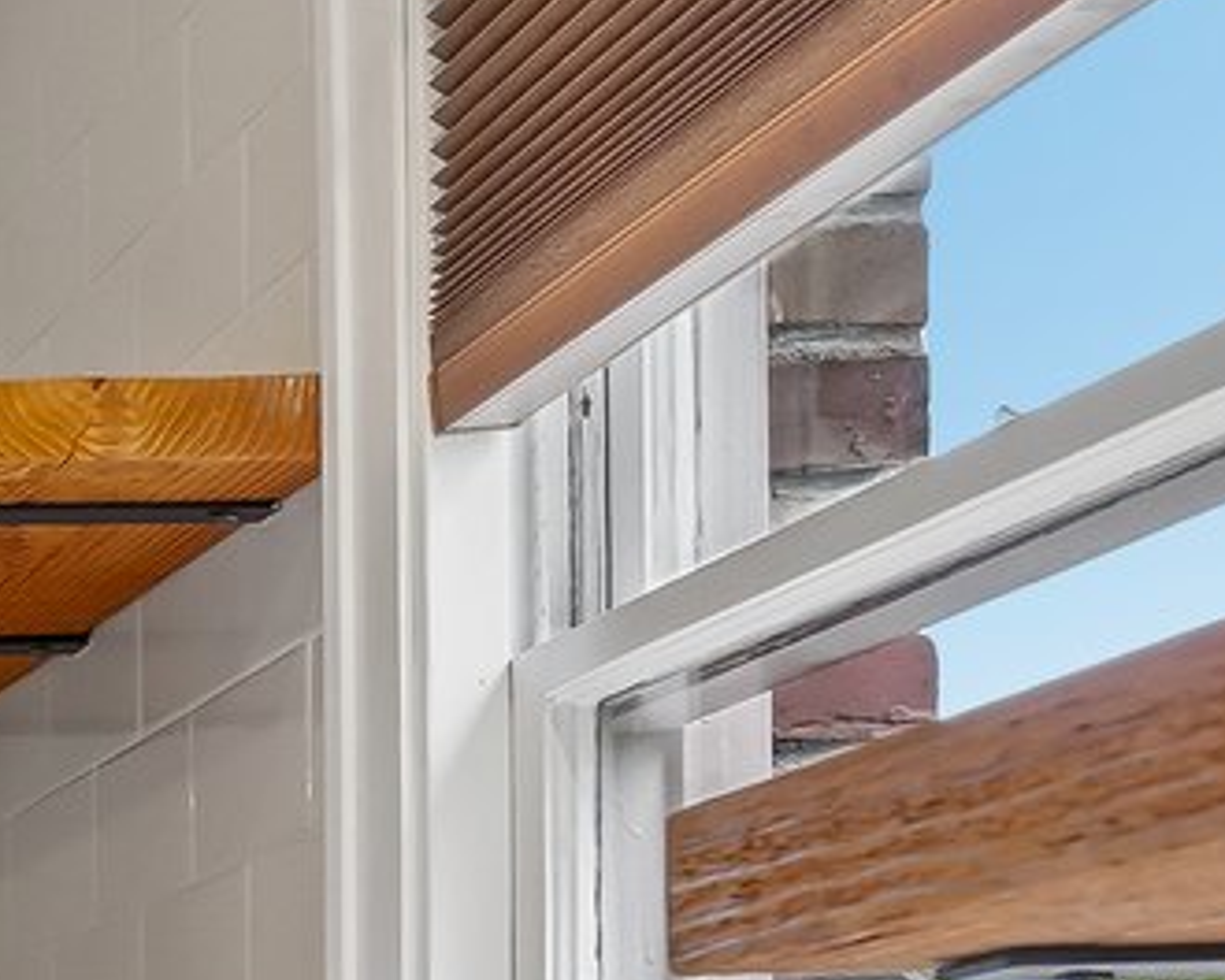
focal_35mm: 99
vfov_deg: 14.5
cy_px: 1476
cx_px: -1990
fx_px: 3589
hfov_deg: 12.8
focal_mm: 17
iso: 400
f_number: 8
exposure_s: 1/45
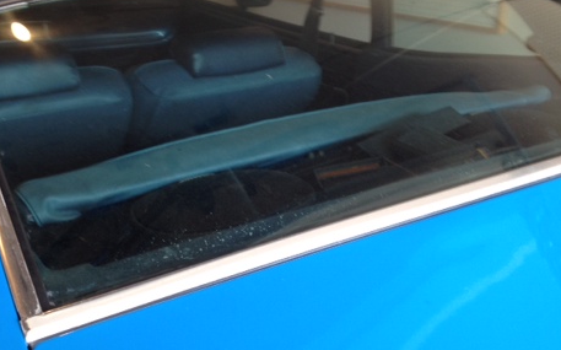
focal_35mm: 52
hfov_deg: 38.8
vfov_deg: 24.8
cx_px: 234
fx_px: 795
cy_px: 163
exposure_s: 1/40
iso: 64
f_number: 2.4
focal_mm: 4.28
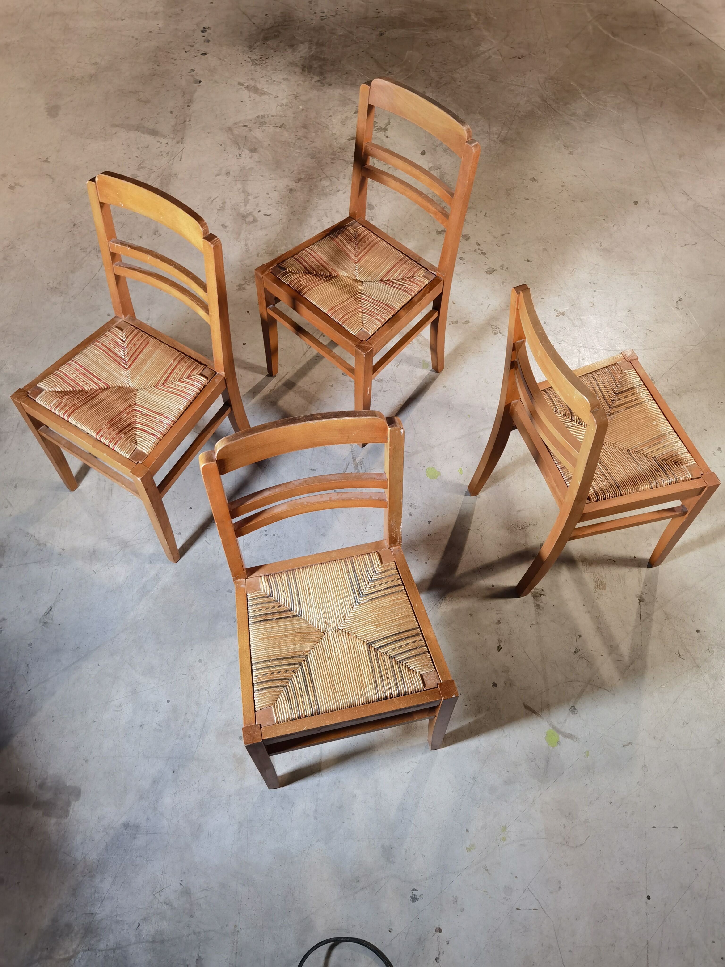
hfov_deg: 51.4
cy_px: 484
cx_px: 362
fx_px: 754
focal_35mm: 27
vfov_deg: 65.3
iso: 160
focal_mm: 6.71
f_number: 1.9
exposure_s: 1/50
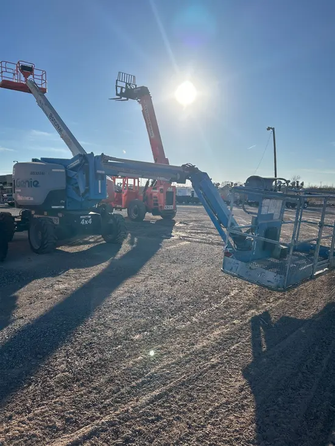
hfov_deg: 53.1
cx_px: 168
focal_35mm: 26
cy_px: 223
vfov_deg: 67.3
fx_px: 335
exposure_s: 1/8696
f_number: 1.5
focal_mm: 5.7
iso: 50
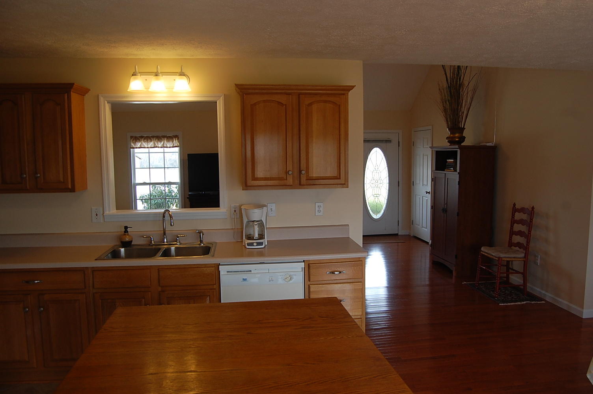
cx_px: 296
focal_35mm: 27
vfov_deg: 47.8
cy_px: 197
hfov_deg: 67.4
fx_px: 444
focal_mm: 18
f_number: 5.6
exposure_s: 1/125
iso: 400
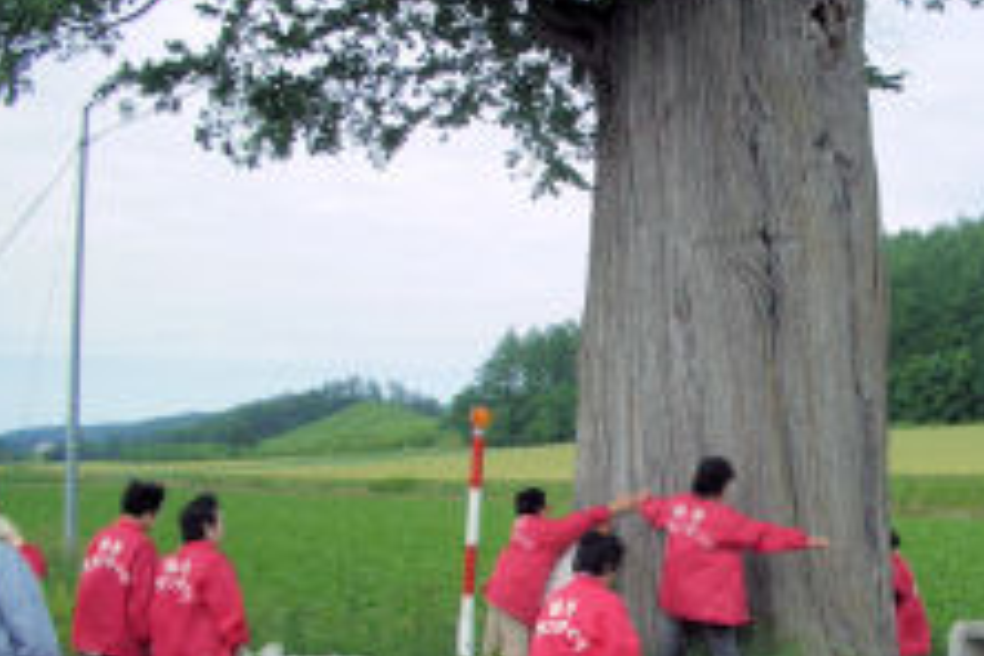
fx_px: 1722
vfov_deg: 21.5
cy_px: 394
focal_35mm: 63
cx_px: 687
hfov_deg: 31.5
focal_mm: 5.8
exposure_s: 1/500
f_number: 4.3
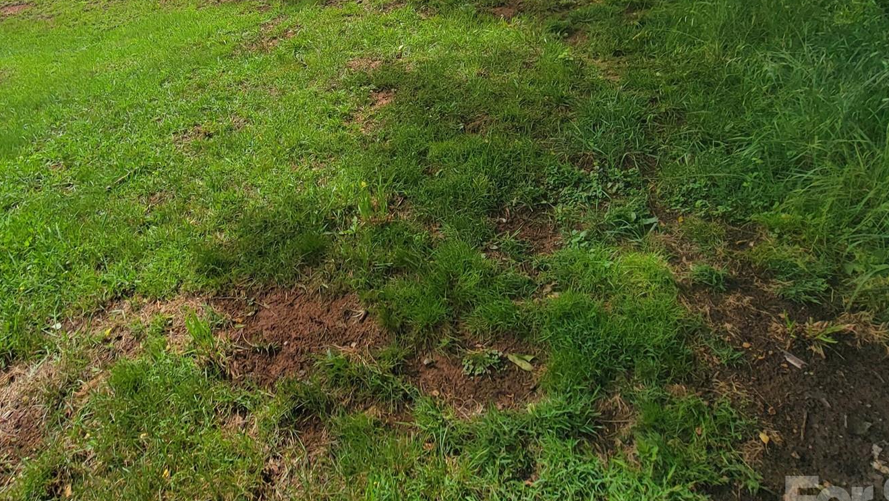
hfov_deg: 79.0
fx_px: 519
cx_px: 310
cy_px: 90
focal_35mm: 22
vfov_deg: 48.2
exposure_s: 1/1318
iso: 50
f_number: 2.2
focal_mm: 2.2
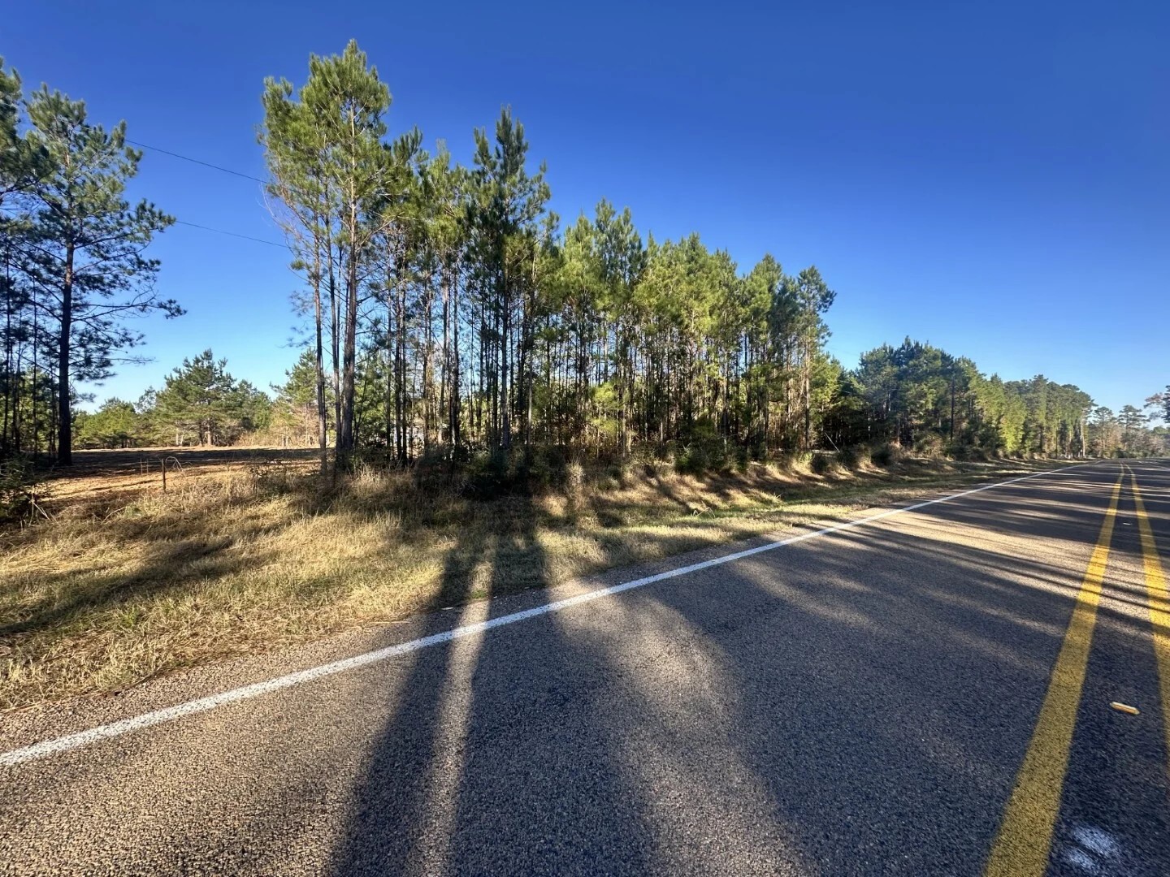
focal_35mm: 14
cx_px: 585
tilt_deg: -0.1
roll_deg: +0.3
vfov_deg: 85.7
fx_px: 473
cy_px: 438
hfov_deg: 102.1
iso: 40
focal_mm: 2.22
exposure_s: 1/373
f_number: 2.2
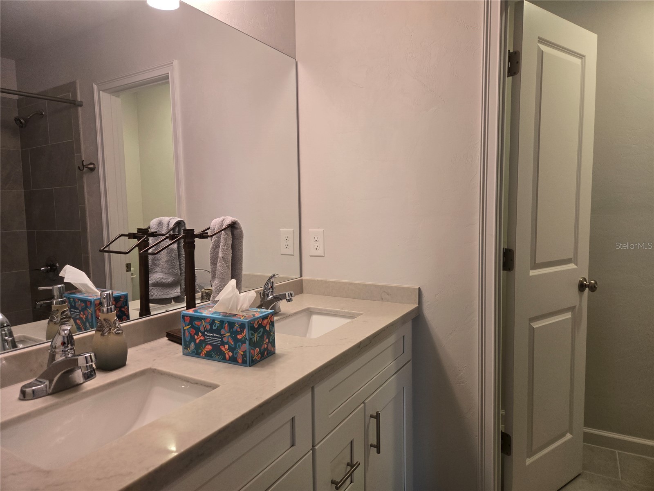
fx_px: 435
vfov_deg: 58.9
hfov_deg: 73.9
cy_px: 246
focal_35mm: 23
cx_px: 327
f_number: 1.8
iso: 125
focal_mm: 5.4
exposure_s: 1/120
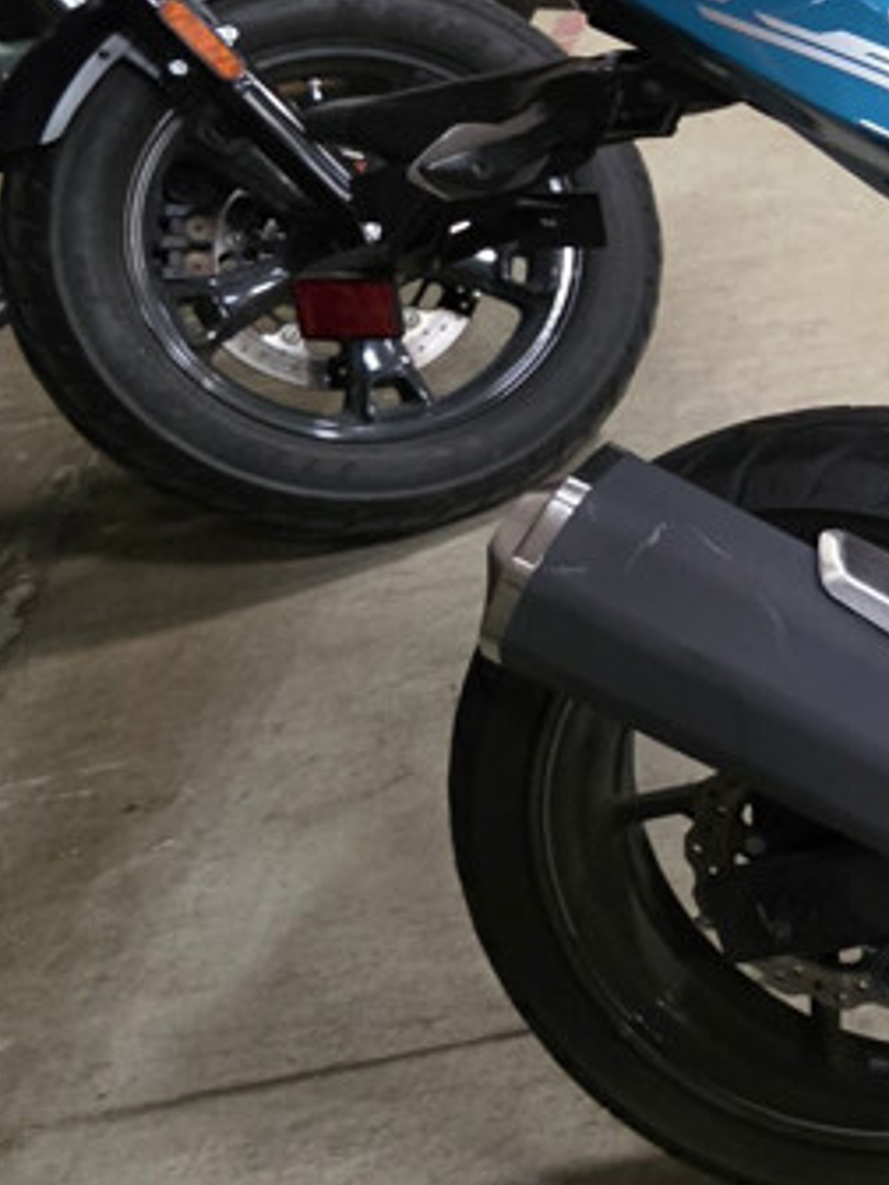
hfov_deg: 16.2
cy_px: 353
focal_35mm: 73
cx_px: 1716
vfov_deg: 26.5
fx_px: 2500
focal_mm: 6.3
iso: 2000
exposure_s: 1/120
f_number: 1.7
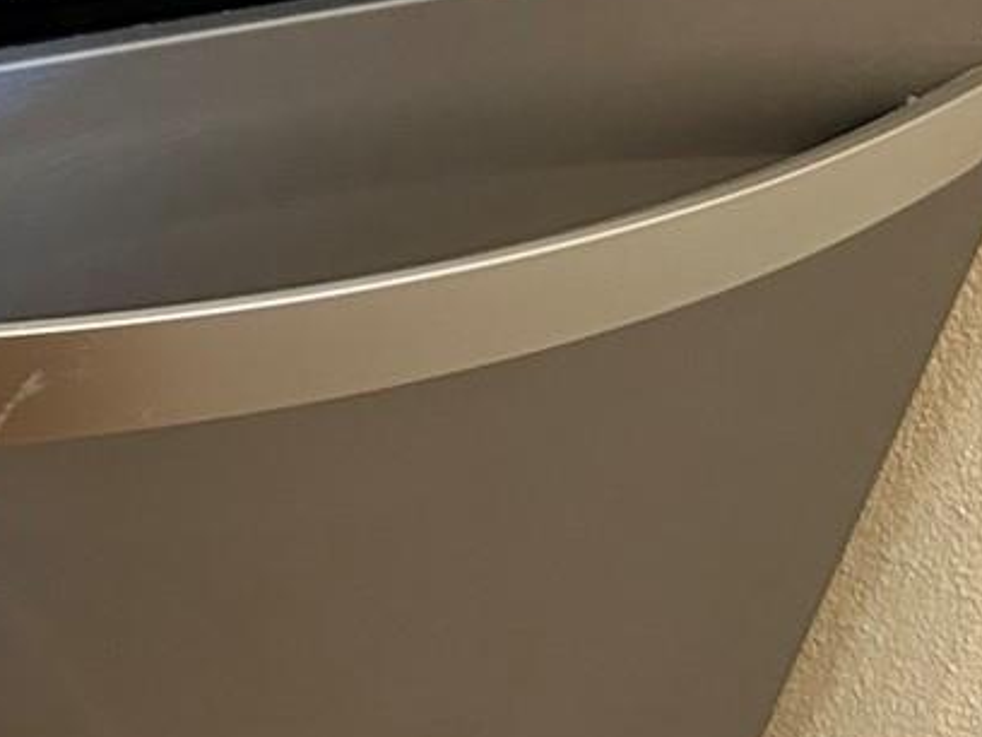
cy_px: 330
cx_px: -378
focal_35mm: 102
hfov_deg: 17.7
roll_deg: -5.1
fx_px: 2894
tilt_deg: -35.6
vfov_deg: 14.5
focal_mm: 5.7
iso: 320
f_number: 1.5
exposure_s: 1/60
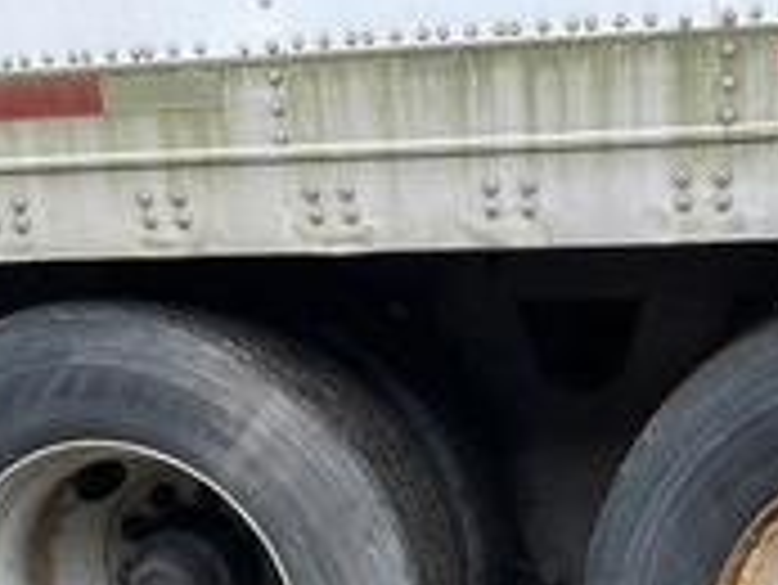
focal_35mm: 67
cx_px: 553
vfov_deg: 20.8
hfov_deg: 28.6
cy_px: 652
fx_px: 1507
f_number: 1.8
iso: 20
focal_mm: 3
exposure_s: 1/147
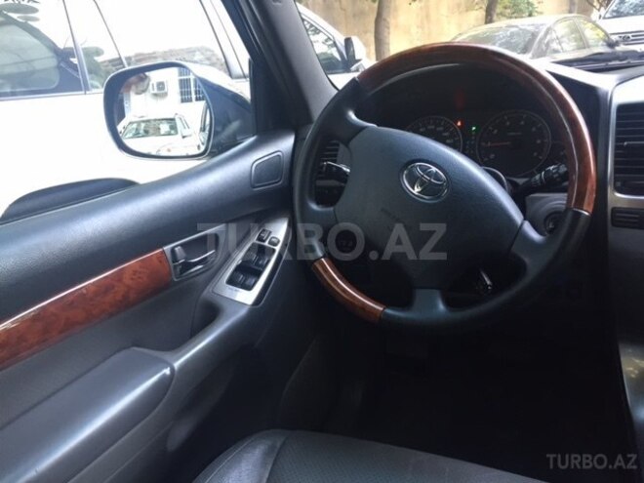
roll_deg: +7.3
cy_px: 242
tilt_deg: -20.8
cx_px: 322
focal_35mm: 29
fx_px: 540
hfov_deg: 61.7
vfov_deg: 48.2
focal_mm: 4.15
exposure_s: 1/33
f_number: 2.2
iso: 100
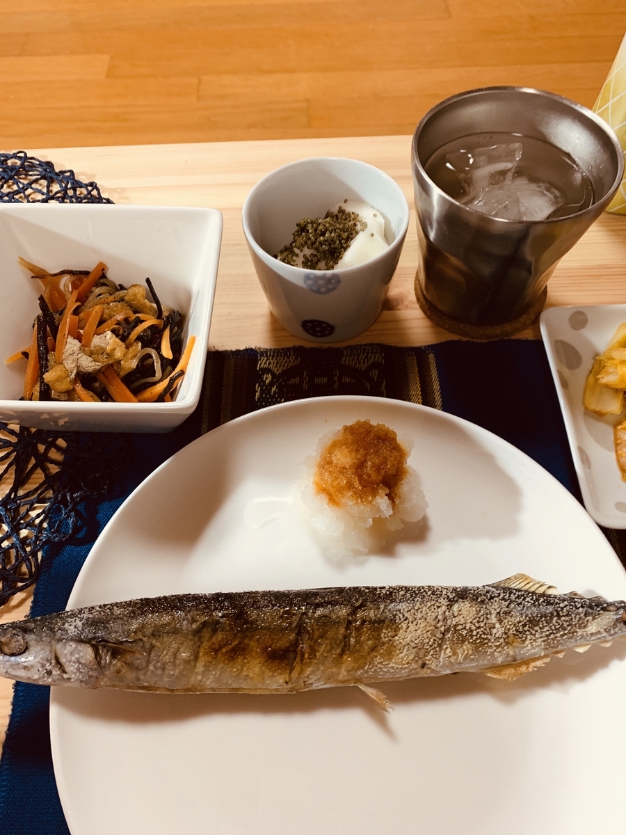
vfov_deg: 67.3
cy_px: 418
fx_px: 627
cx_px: 313
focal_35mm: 26
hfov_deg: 53.1
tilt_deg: -59.1
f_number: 1.8
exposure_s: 1/50
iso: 200
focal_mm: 4.25
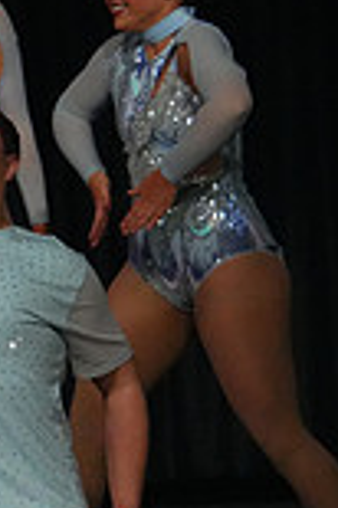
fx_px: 11644
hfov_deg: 1.7
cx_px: -594
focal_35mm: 825
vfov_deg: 2.5
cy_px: 221
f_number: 5
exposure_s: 1/1000
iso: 12800
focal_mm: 220
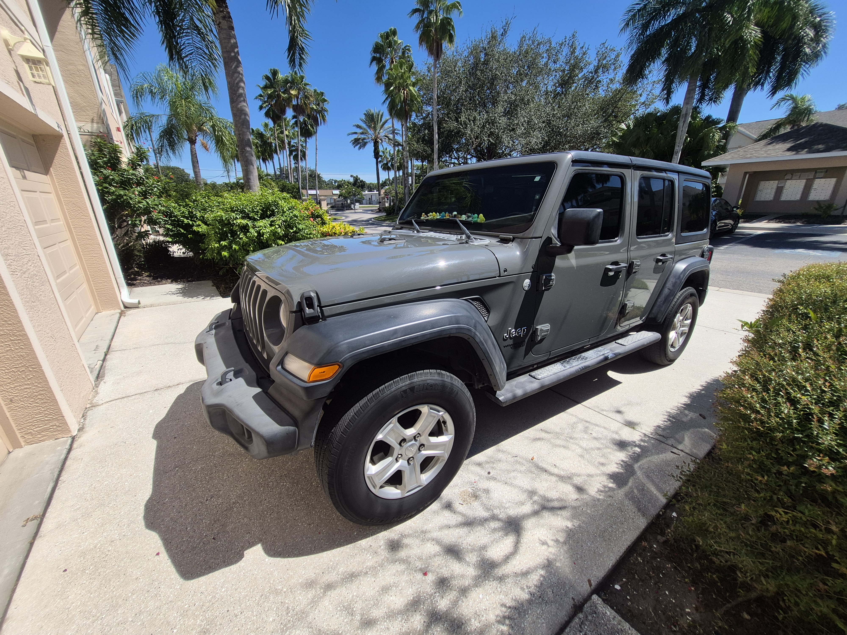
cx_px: 424
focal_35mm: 13
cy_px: 318
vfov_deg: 89.9
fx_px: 318
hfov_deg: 106.2
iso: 50
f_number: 2.2
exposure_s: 1/2280
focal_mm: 1.74
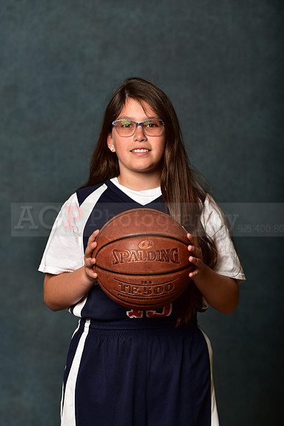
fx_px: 1892
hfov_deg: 8.6
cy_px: 213
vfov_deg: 12.8
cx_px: 142
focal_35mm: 160
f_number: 4.5
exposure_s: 1/250
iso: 200
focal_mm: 160
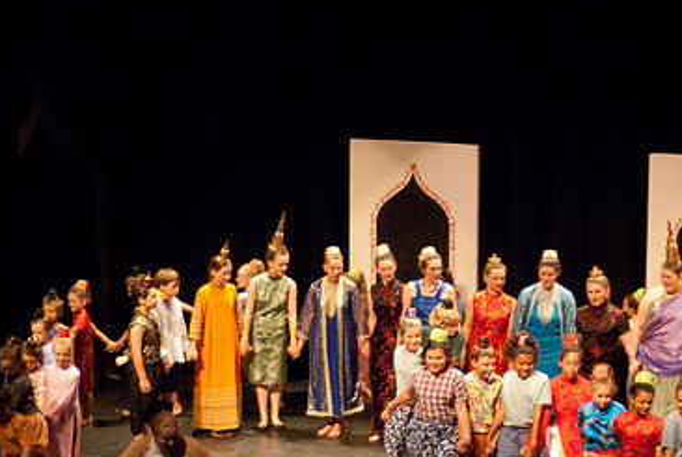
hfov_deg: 17.8
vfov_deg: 12.0
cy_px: 341
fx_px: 2162
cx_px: 492
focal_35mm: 114
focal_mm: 48
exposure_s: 1/160
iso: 1000
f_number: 2.8
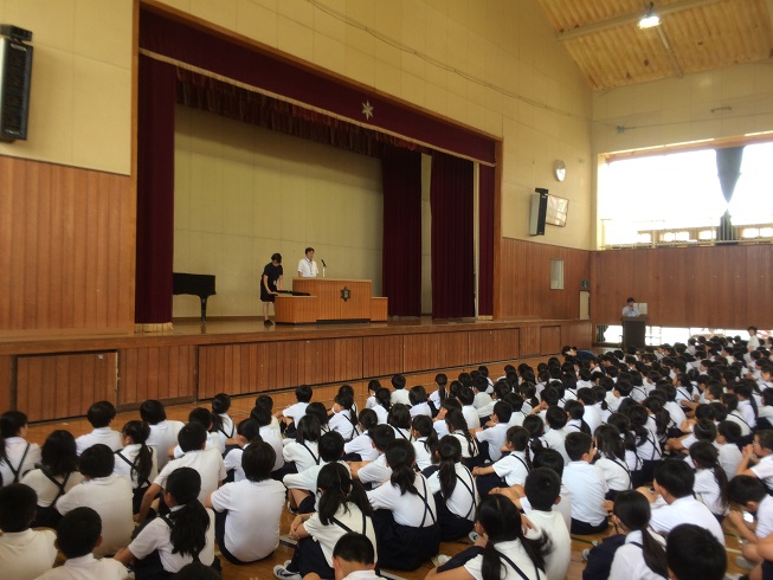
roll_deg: -1.3
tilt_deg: -0.9
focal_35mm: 29
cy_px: 290
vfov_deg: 48.2
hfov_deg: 61.7
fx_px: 648
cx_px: 386
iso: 40
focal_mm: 4.15
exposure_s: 1/60
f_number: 2.2
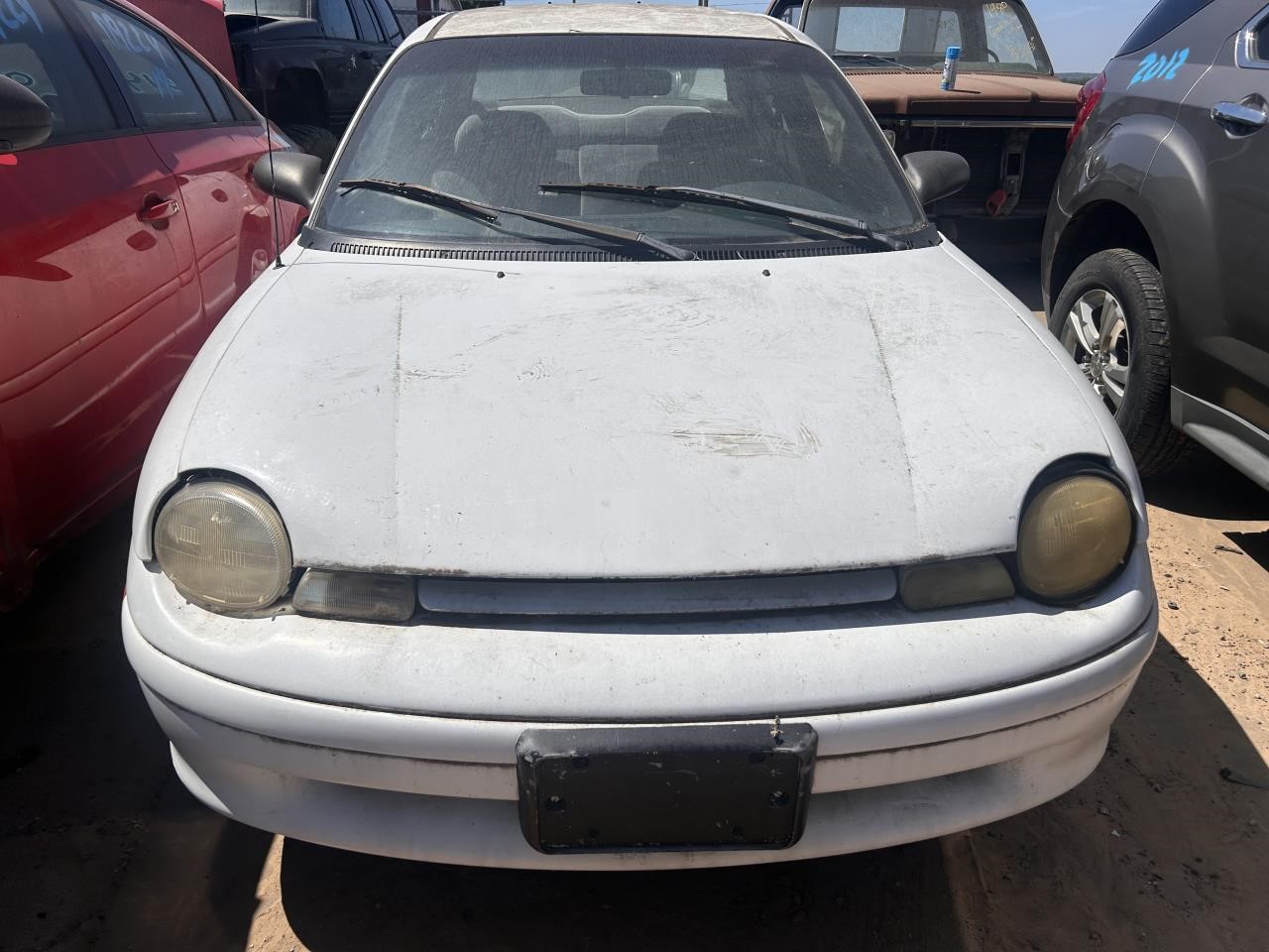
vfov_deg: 53.1
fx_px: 953
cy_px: 476
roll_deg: -0.9
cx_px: 634
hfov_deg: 67.3
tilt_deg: -21.7
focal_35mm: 26
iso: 50
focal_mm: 5.7
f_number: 1.5
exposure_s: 1/12658
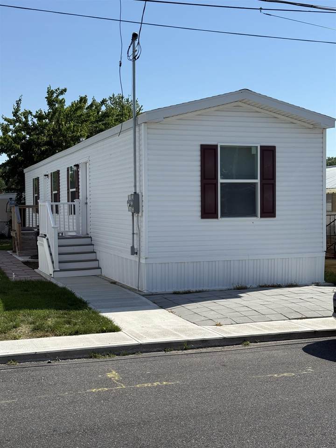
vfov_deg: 39.7
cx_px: 168
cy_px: 224
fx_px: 621
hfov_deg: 30.3
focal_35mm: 48
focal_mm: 6.76
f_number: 1.78
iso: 64
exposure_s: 1/7143
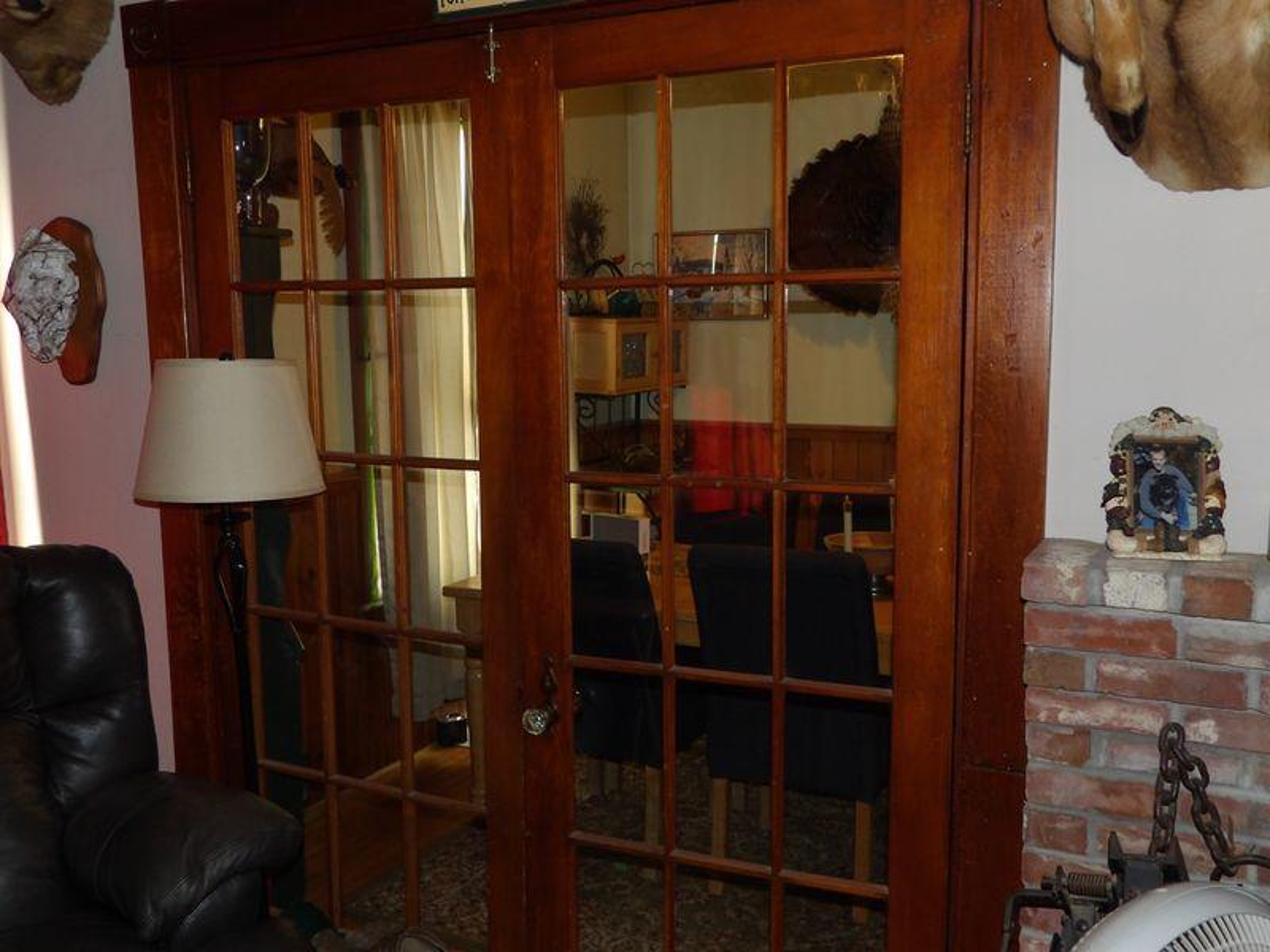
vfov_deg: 42.9
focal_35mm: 33
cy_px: 476
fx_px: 1211
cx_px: 635
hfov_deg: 55.4
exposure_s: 1/26
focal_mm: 5.9
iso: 200
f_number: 3.6
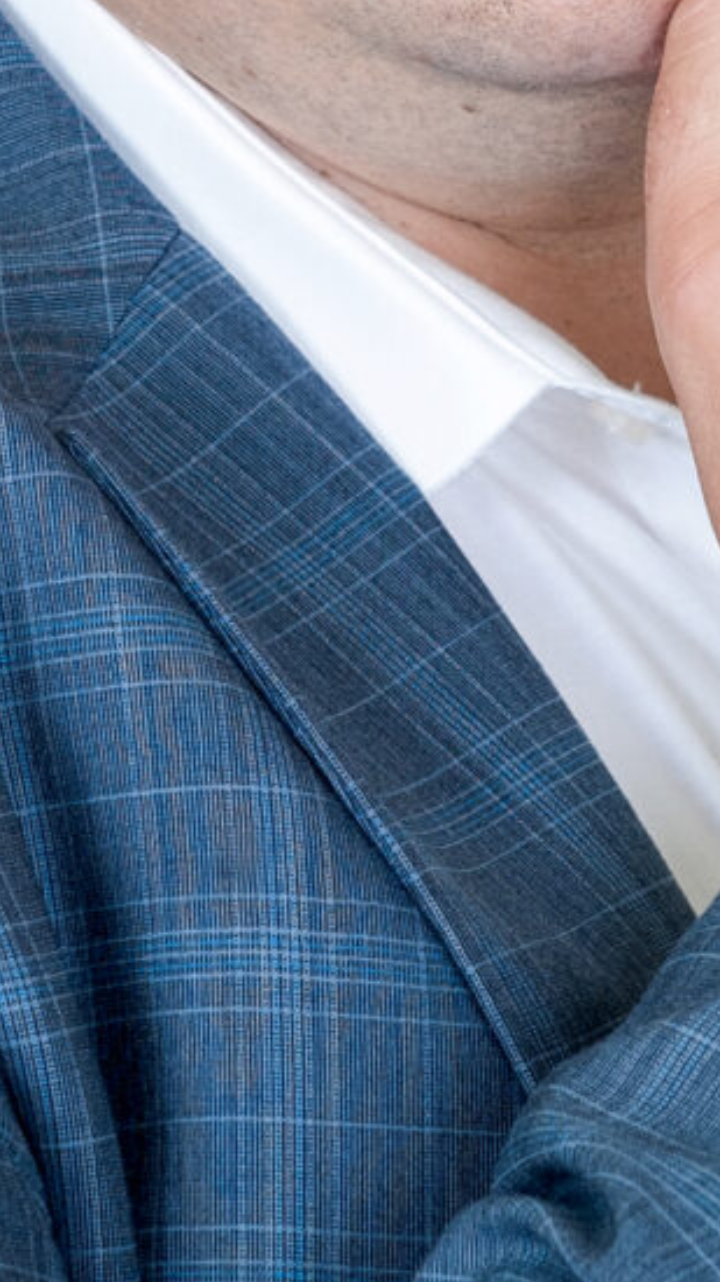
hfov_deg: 3.6
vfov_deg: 6.3
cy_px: 445
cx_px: 637
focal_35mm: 341
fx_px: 11584
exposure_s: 1/200
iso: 200
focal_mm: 70
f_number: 7.1
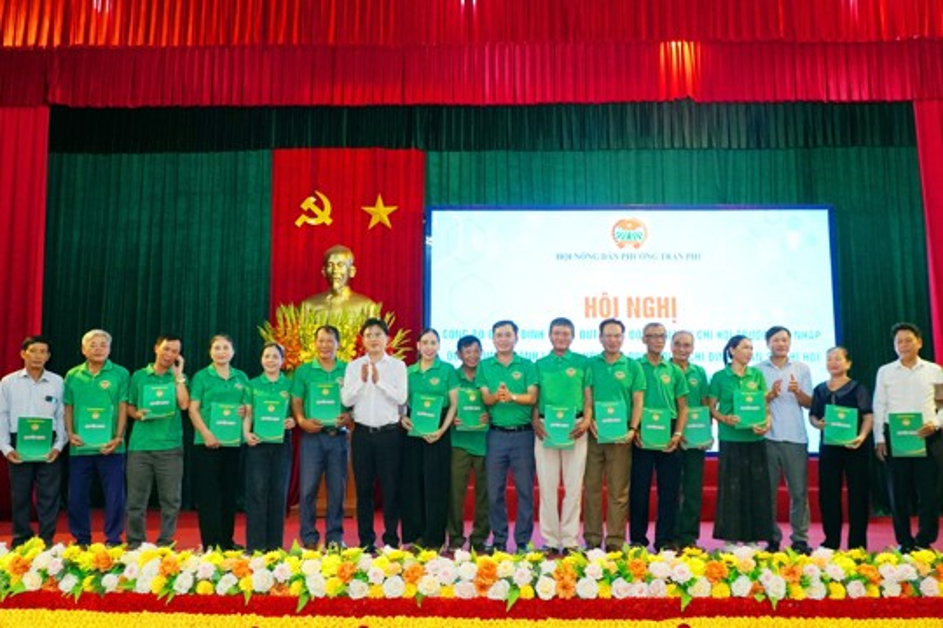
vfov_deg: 47.9
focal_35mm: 27
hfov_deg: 67.4
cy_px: 314
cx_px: 472
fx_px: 707
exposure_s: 1/160
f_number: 4
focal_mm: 18
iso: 1600
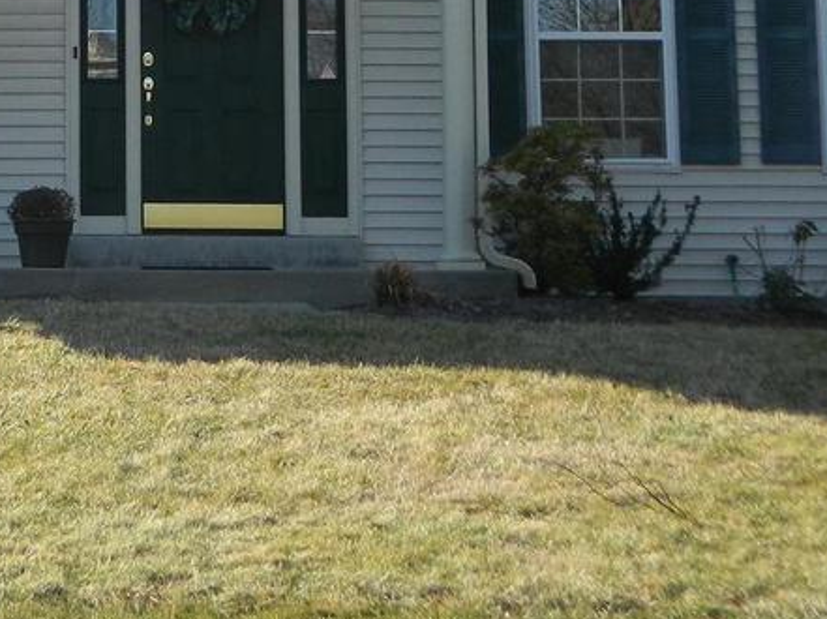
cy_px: -158
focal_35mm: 134
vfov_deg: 10.8
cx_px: -173
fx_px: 3199
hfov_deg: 14.3
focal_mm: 7.3
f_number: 3.5
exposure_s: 1/400
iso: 80
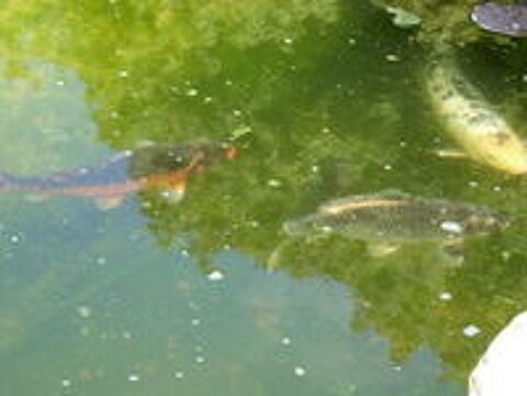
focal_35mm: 134
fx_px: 2040
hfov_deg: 14.7
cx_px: 264
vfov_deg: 11.1
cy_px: 198
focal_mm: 24.2
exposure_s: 1/320
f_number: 3.6
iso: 200
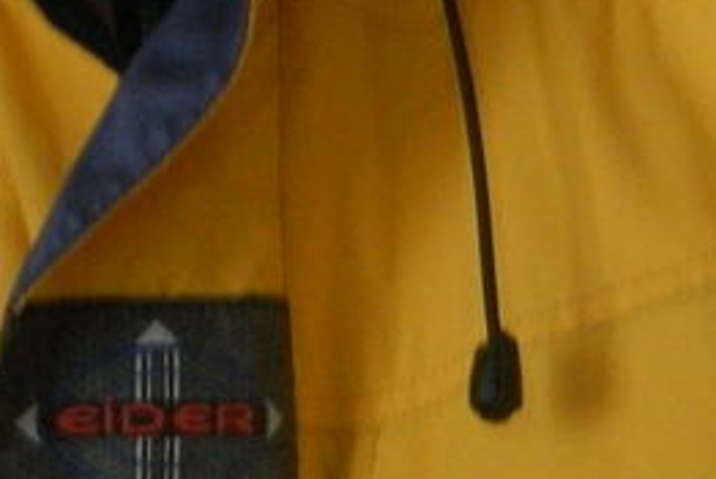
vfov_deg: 11.1
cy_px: 328
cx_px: -134
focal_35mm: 123
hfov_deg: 16.0
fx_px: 2448
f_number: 3.2
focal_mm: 5.6
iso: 400
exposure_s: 1/4
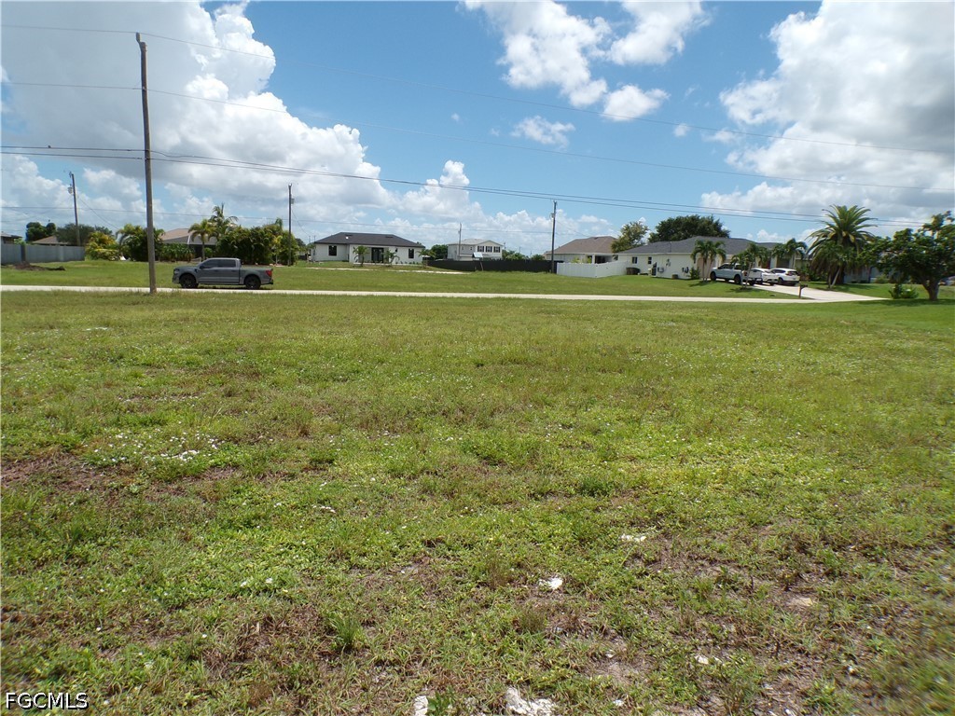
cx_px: 478
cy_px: 358
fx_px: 662
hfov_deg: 71.6
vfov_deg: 56.8
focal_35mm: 24
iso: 100
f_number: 5.8
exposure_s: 1/640
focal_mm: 4.3
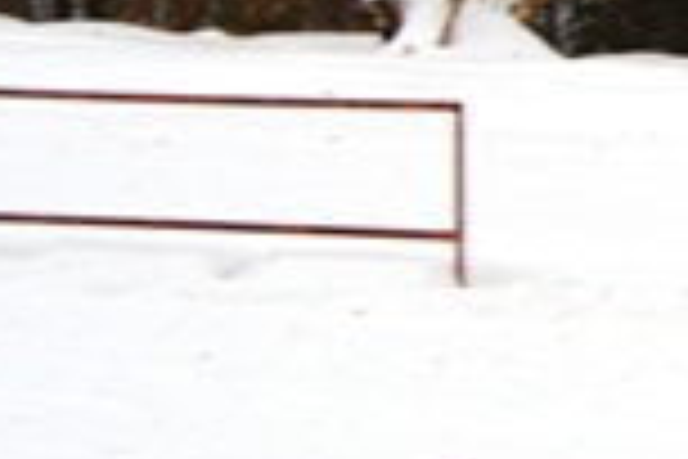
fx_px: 3363
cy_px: 56
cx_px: 1322
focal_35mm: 176
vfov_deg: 7.8
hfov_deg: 10.8
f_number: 7.1
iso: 100
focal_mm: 30
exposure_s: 1/200
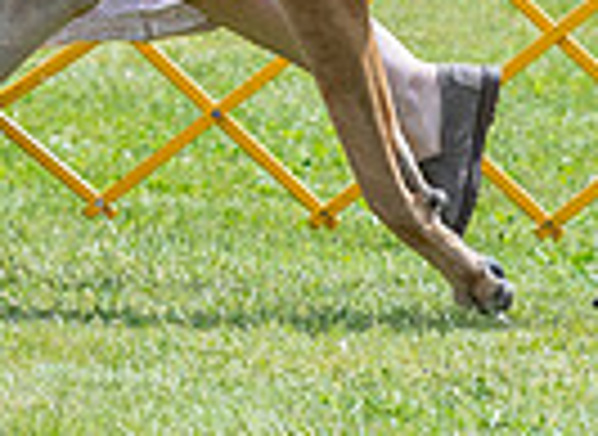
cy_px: -431
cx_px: 208
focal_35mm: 703
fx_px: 12025
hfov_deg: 2.8
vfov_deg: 2.1
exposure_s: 1/1600
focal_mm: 117
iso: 400
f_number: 5
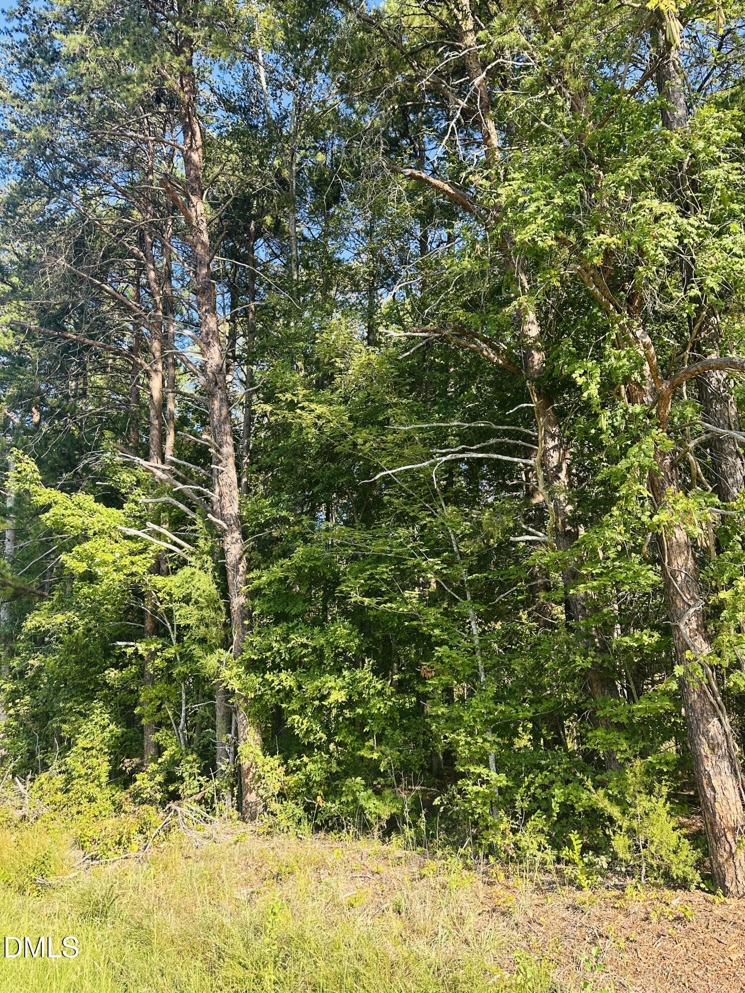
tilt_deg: +16.7
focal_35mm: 24
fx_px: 689
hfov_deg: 56.8
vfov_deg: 71.6
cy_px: 496
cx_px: 372
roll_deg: -2.2
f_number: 1.78
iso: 80
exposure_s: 1/634
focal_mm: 6.86
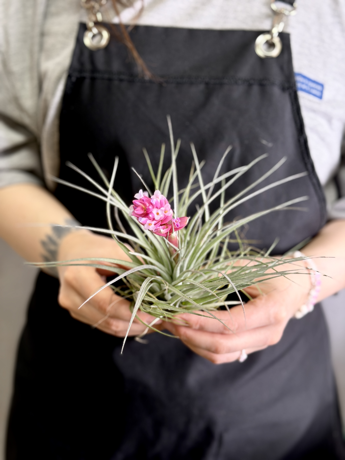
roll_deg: -1.2
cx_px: 172
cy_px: 230
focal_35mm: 48
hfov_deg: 30.3
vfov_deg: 39.7
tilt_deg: -16.6
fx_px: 638
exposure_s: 1/89
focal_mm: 6.76
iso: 100
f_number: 1.78
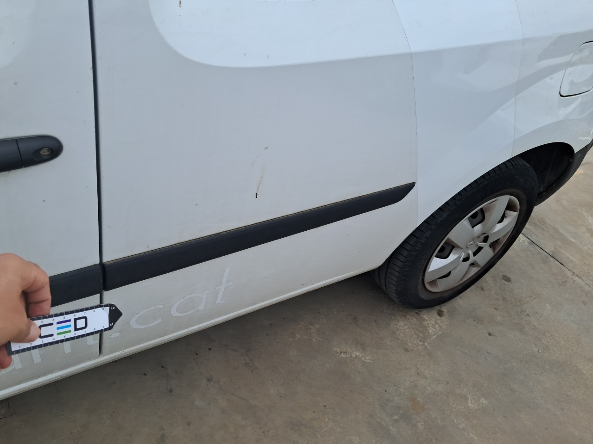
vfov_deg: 51.4
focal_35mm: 27
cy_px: 222
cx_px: 296
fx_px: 463
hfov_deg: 65.3
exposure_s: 1/297
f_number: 1.8
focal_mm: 4
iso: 50
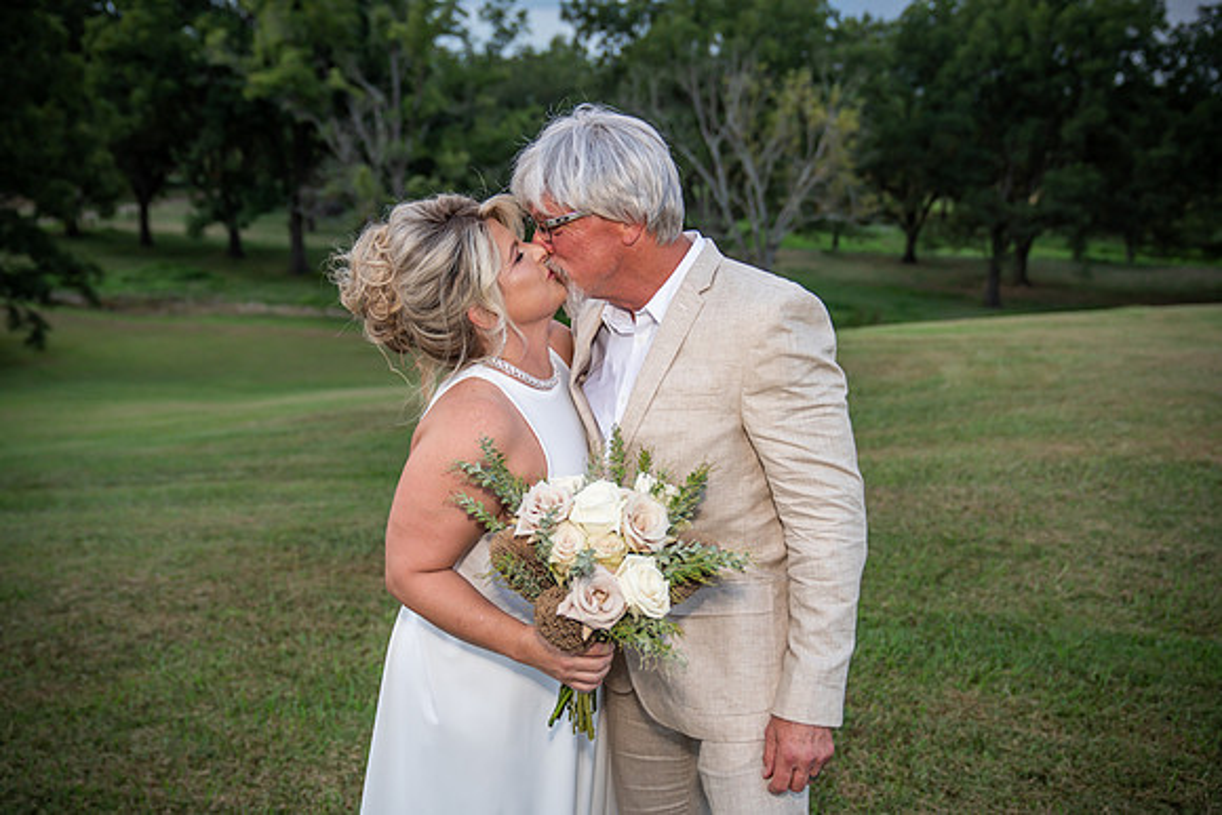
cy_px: 408
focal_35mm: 33
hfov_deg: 57.2
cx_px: 611
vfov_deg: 40.0
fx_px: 1120
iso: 250
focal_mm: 33
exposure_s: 1/125
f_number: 2.8
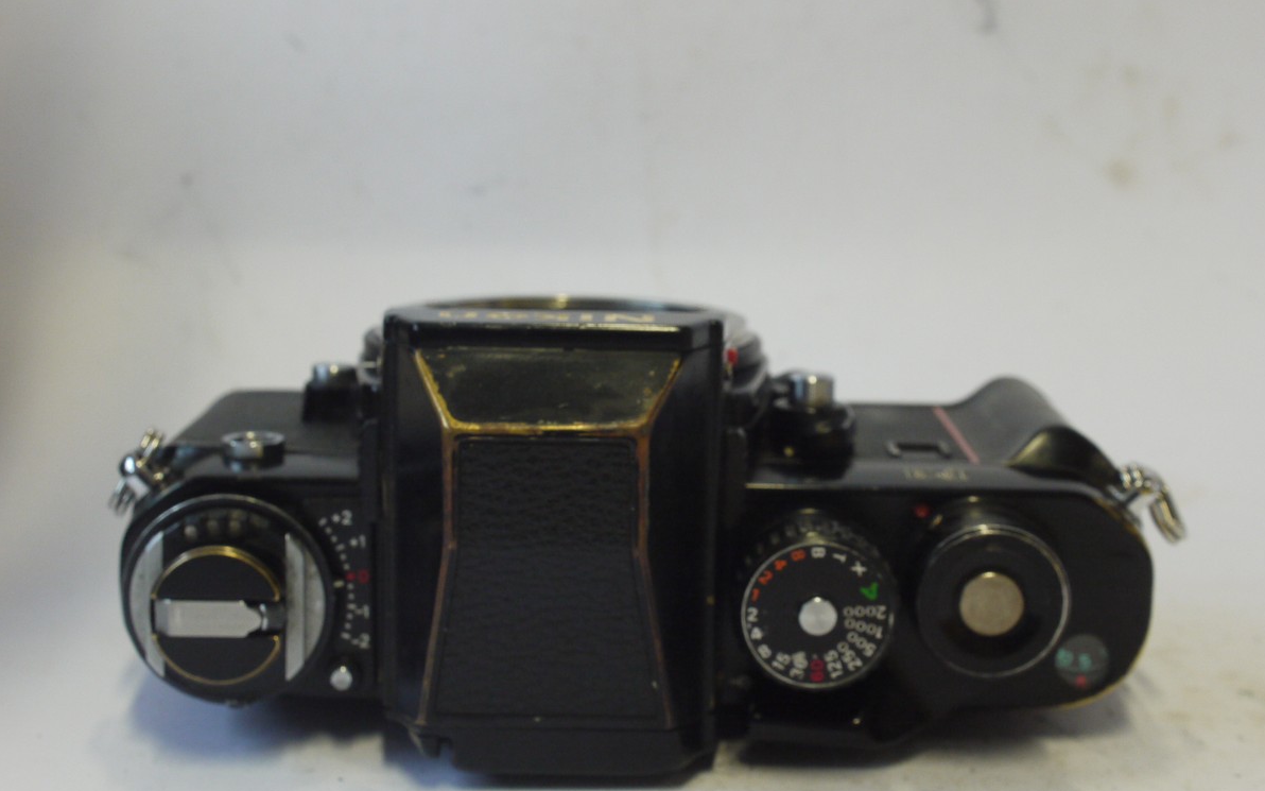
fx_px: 2206
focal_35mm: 64
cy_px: 425
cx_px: 636
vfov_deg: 20.3
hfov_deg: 32.0
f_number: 9
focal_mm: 30
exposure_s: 1/40
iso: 800
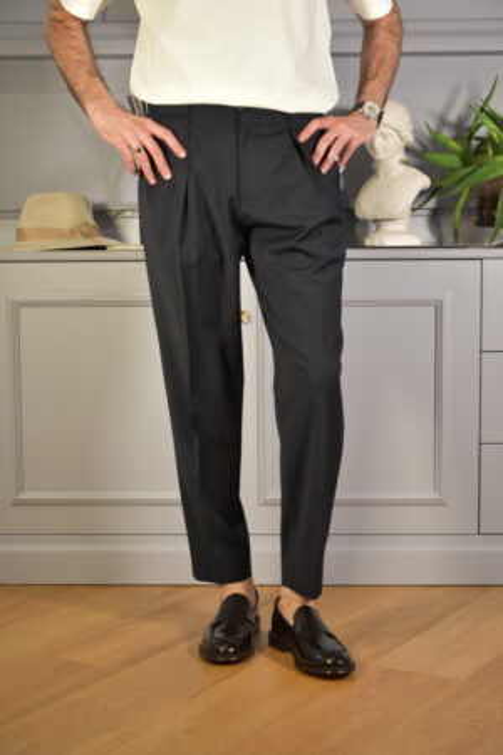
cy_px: 378
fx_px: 1415
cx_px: 252
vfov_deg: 29.9
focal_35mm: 68
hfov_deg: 20.2
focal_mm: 45
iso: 1000
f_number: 4.8
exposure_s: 1/30
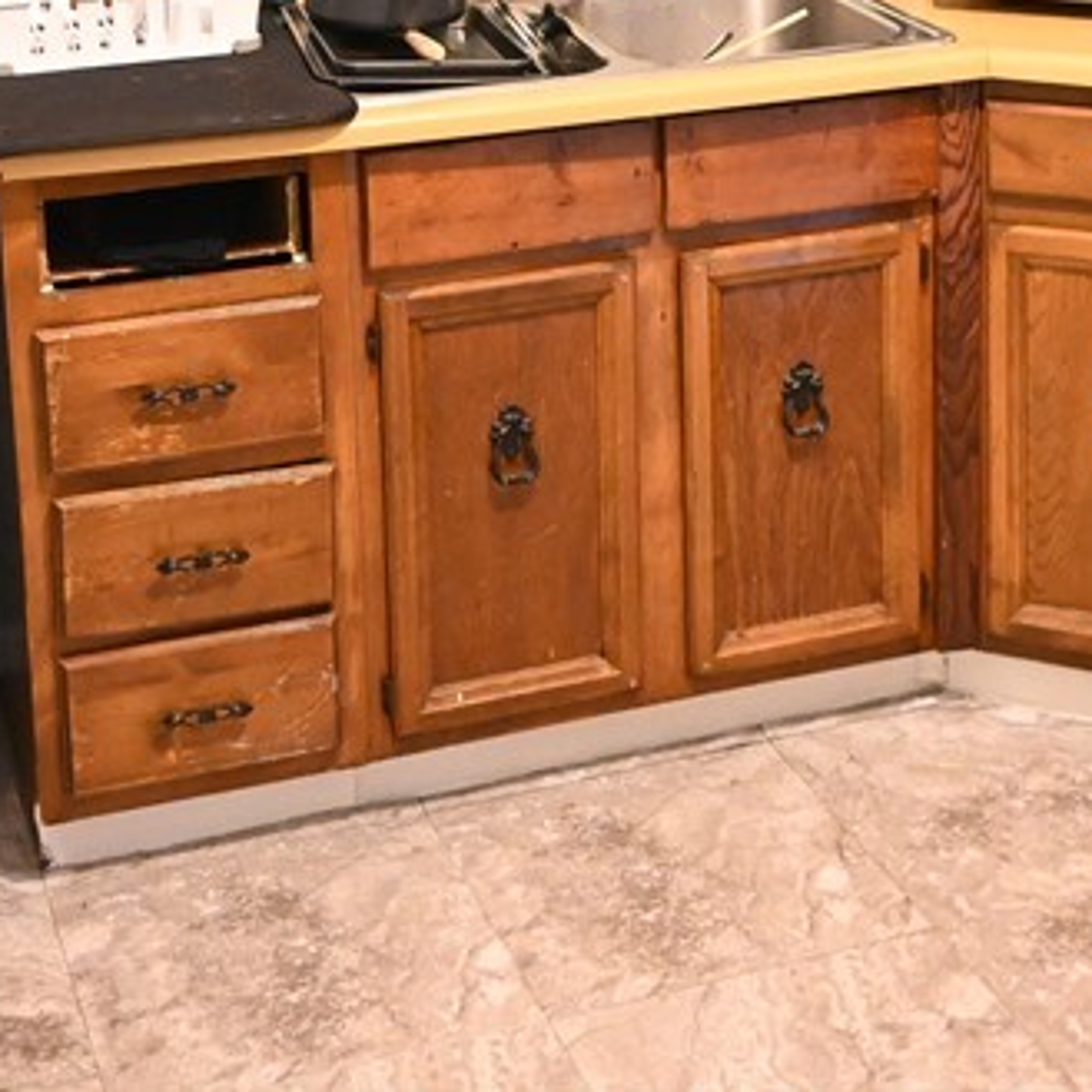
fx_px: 2630
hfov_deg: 23.4
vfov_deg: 22.2
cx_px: 647
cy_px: -106
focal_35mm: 74
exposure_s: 1/30
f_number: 3.5
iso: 6400
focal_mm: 17.5
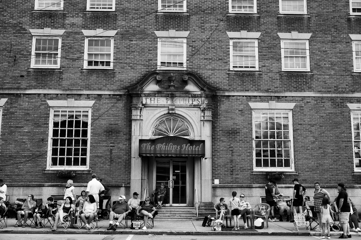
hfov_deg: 48.5
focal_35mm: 40
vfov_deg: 33.4
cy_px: 120
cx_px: 180
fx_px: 401
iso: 200
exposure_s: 1/400
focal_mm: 40
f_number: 6.3
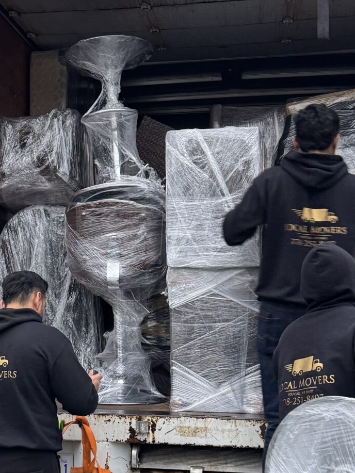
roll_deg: +0.9
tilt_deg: +3.9
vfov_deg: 29.0
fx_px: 916
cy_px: 244
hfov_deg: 21.7
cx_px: 72
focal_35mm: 67
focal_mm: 6.76
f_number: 1.78
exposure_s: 1/66
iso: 200
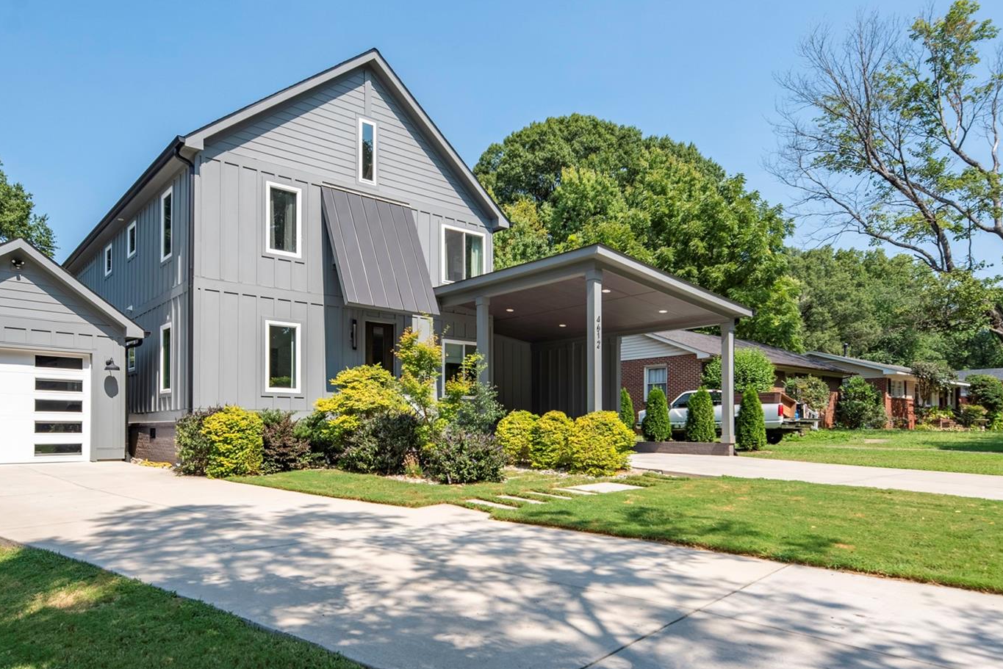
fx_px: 669
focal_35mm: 24
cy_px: 418
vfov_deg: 52.6
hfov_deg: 73.3
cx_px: 430
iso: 320
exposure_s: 1/4000
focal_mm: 16
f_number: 6.3
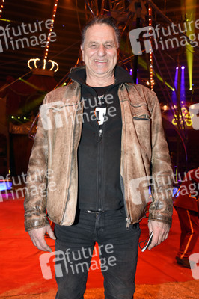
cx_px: 100
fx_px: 266
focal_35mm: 32
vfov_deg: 58.8
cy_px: 150
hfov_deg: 41.0
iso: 2000
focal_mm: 32
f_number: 6.3
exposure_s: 1/60
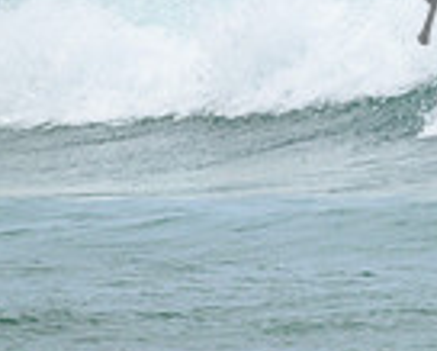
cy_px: -34
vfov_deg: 0.5
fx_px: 41365
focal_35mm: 3196
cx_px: 736
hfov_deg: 0.6
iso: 1000
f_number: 11
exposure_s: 1/2000
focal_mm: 800
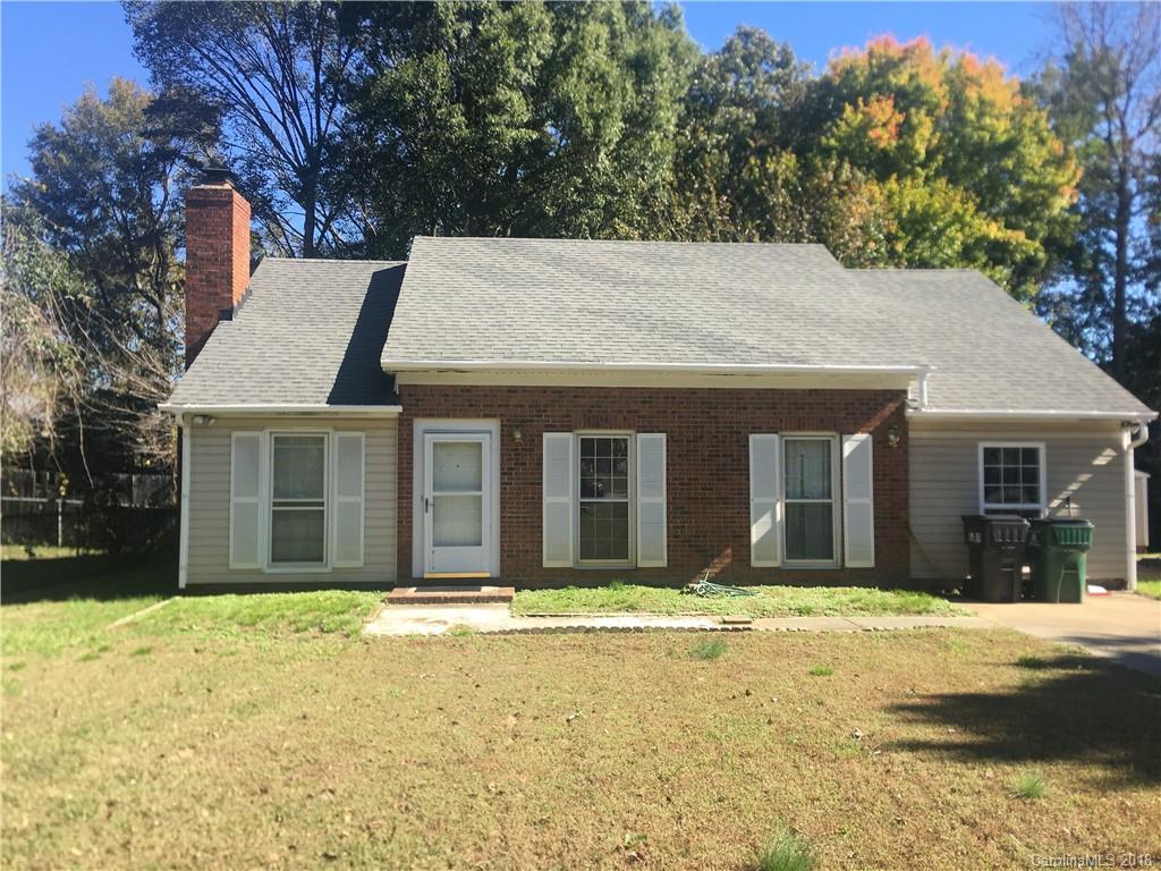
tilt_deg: +3.8
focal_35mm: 29
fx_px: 973
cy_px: 436
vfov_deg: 48.2
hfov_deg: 61.7
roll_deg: +0.5
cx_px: 580
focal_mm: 4.15
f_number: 2.2
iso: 25
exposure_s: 1/509
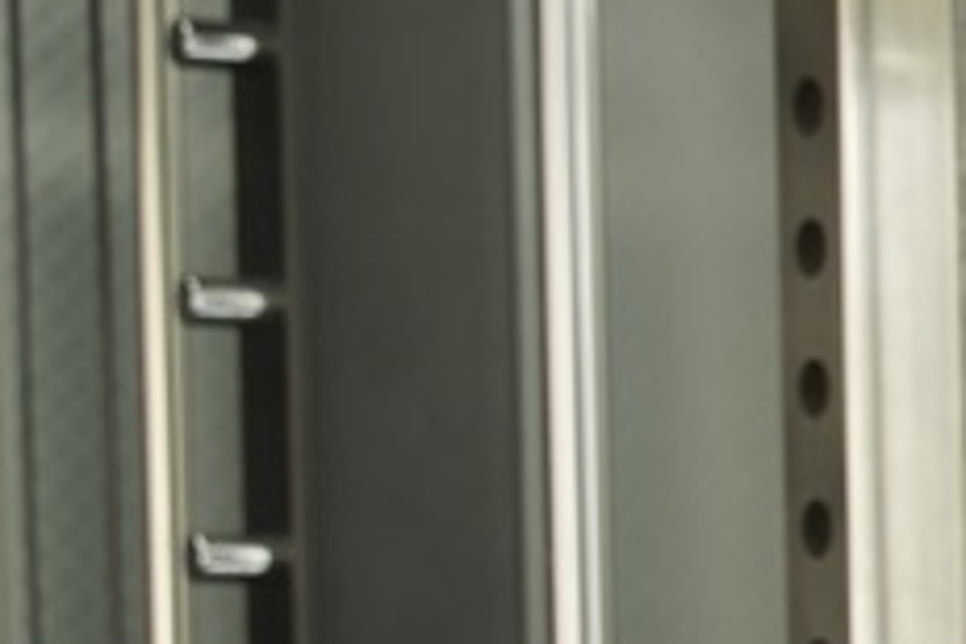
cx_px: 2271
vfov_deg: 6.5
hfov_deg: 9.0
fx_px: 5581
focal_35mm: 208
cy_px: 1037
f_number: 4
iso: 250
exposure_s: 1/40
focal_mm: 40
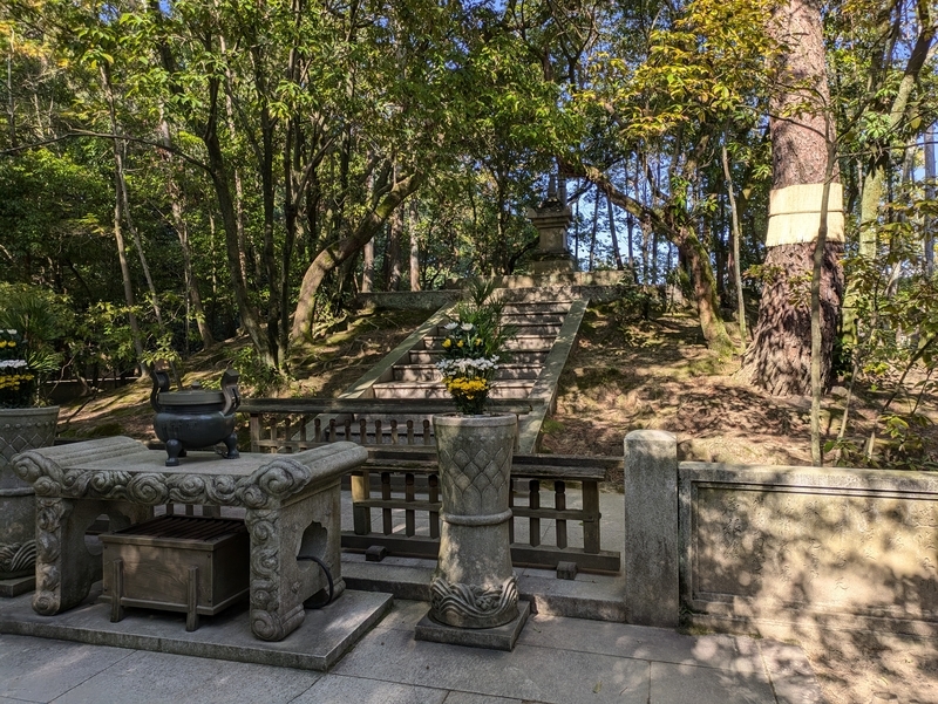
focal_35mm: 25
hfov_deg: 69.4
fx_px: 678
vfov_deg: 54.9
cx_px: 469
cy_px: 352
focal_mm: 5.43
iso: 47
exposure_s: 1/799
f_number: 1.89
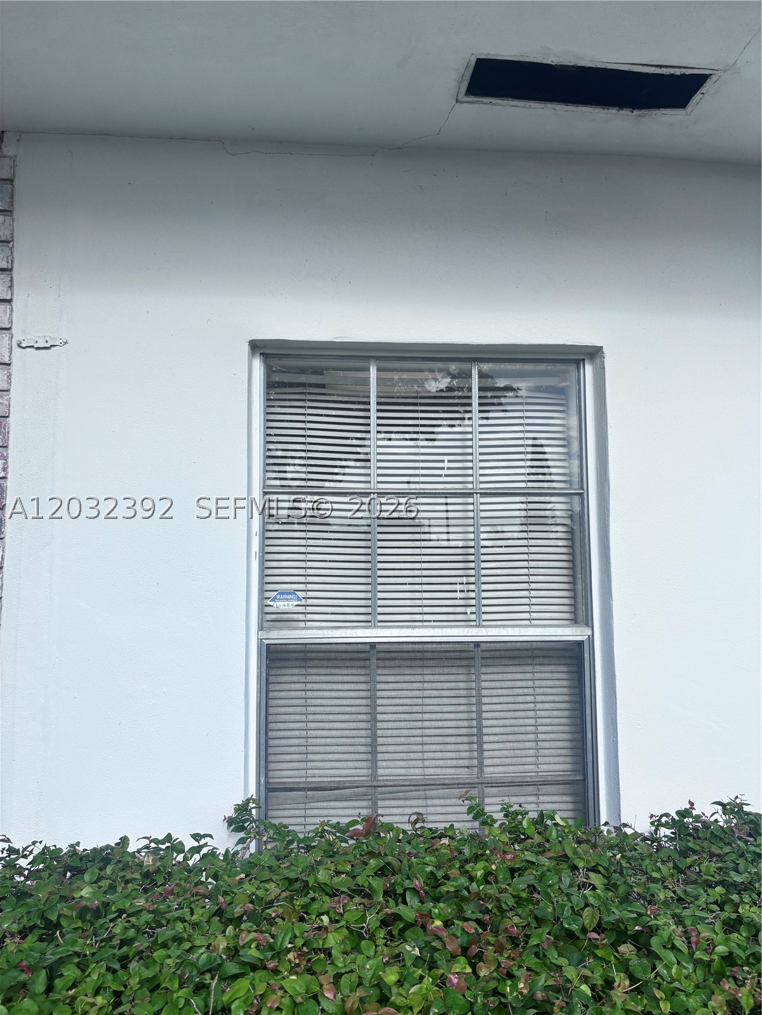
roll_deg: -0.6
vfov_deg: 67.3
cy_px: 508
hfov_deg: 53.1
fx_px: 763
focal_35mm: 26
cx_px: 381
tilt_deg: +7.2
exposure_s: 1/3788
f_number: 1.6
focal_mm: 5.96
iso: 50
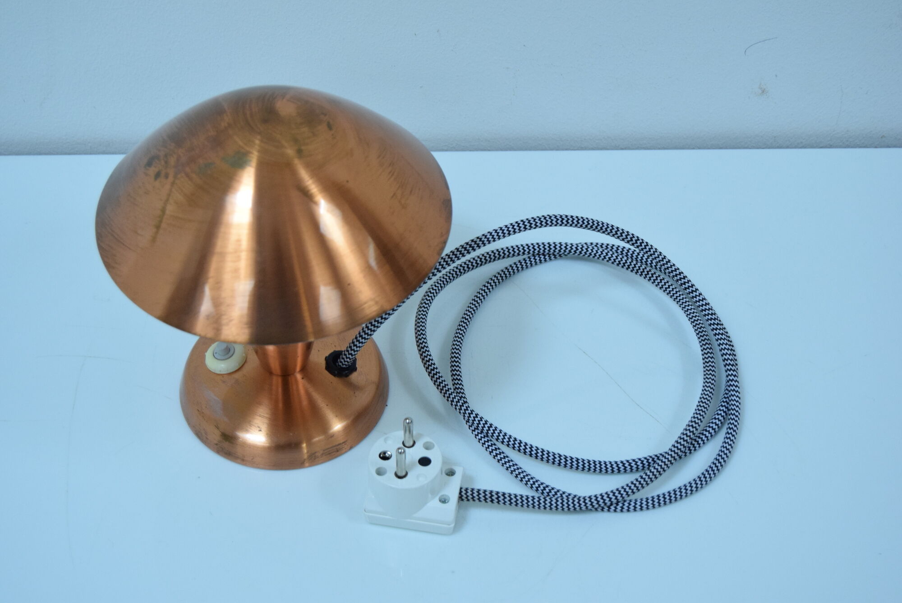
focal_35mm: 75
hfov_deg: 27.0
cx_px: 451
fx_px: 1881
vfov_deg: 18.2
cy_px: 302
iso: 1600
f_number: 5.6
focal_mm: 50
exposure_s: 1/30
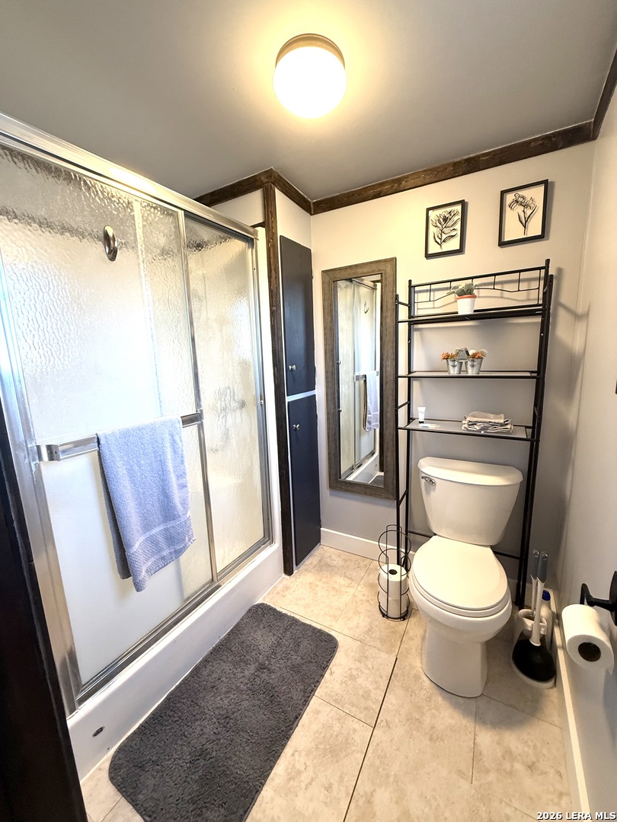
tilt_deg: -9.9
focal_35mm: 14
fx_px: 333
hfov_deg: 85.7
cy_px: 411
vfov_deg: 102.1
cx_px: 308
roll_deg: +2.3
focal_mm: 2.22
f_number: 2.2
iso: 200
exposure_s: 1/60
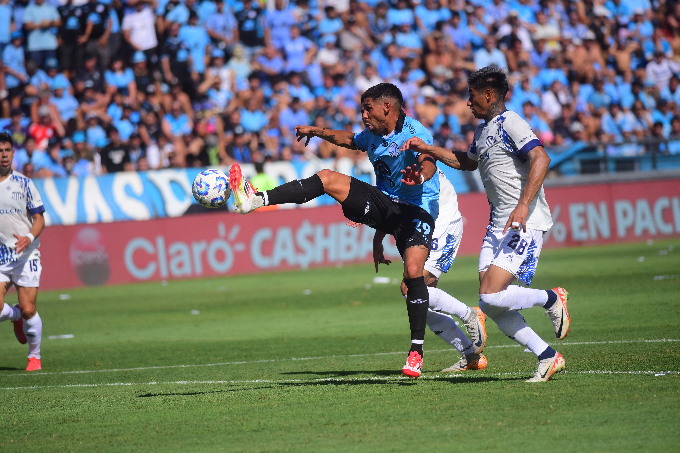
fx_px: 5666
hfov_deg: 6.9
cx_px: 340
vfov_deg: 4.6
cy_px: 226
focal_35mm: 300
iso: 640
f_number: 4
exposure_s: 1/8000
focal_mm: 300
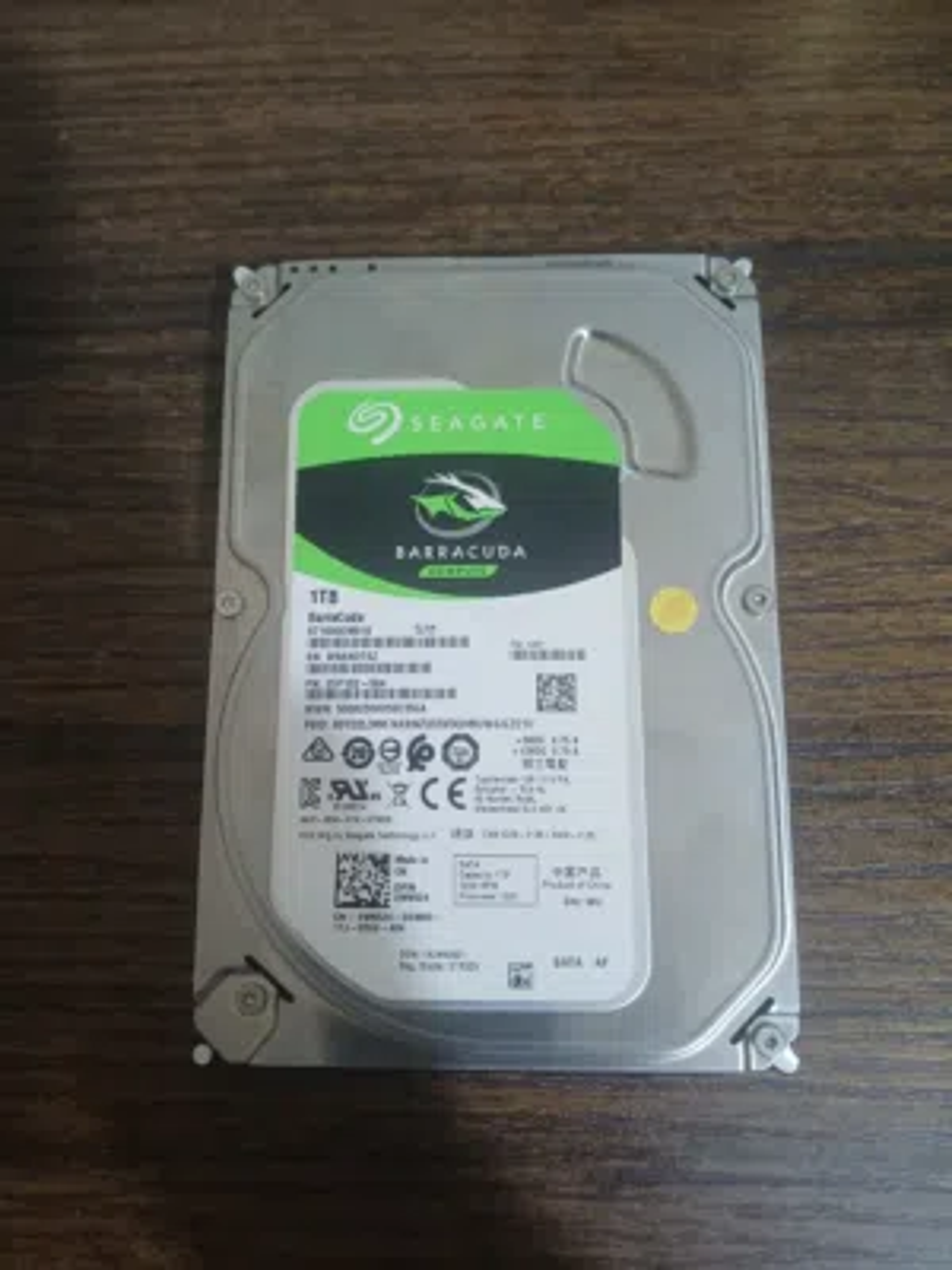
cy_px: 635
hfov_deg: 51.4
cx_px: 476
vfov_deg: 65.3
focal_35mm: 27
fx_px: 990
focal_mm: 4
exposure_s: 1/25
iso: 250
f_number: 1.8
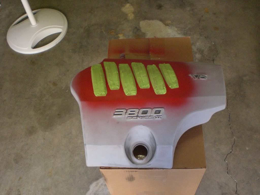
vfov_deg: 37.7
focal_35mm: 38
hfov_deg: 49.0
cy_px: 98
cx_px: 130
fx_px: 285
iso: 400
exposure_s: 1/80
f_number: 3.1
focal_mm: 6.3
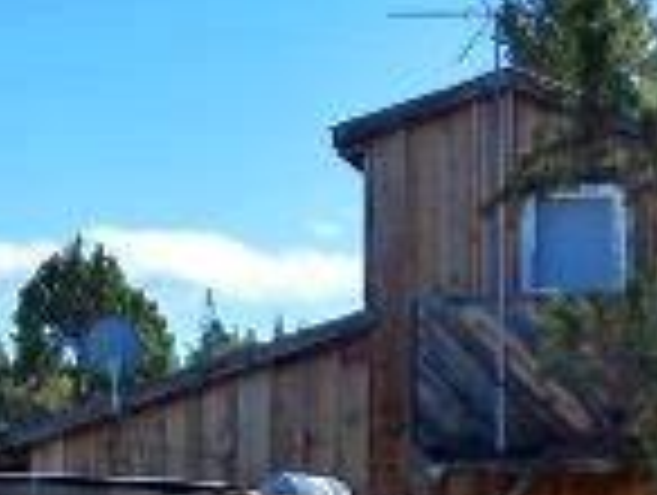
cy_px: 567
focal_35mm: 210
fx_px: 3992
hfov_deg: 9.4
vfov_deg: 7.1
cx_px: 99
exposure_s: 1/640
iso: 125
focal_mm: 8.7
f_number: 4
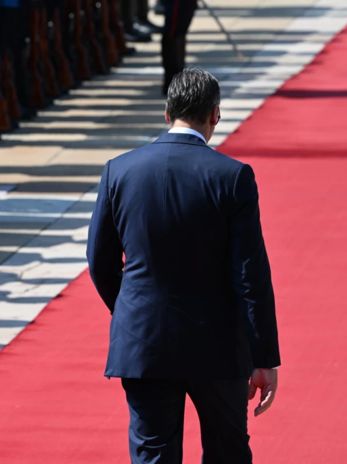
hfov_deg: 5.1
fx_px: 3877
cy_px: 233
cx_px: 7
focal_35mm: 290
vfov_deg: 6.8
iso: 200
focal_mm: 200
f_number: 6.3
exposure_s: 1/800
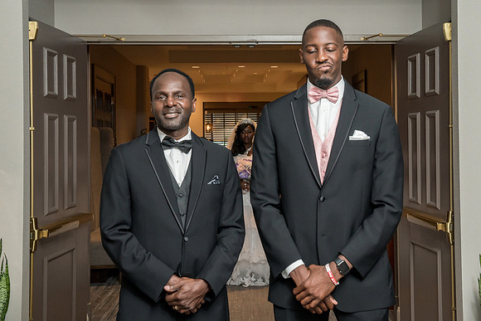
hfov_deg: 34.7
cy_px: 132
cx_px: 271
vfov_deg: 23.6
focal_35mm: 57
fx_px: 768
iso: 2000
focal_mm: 48
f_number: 7.1
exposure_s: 1/200
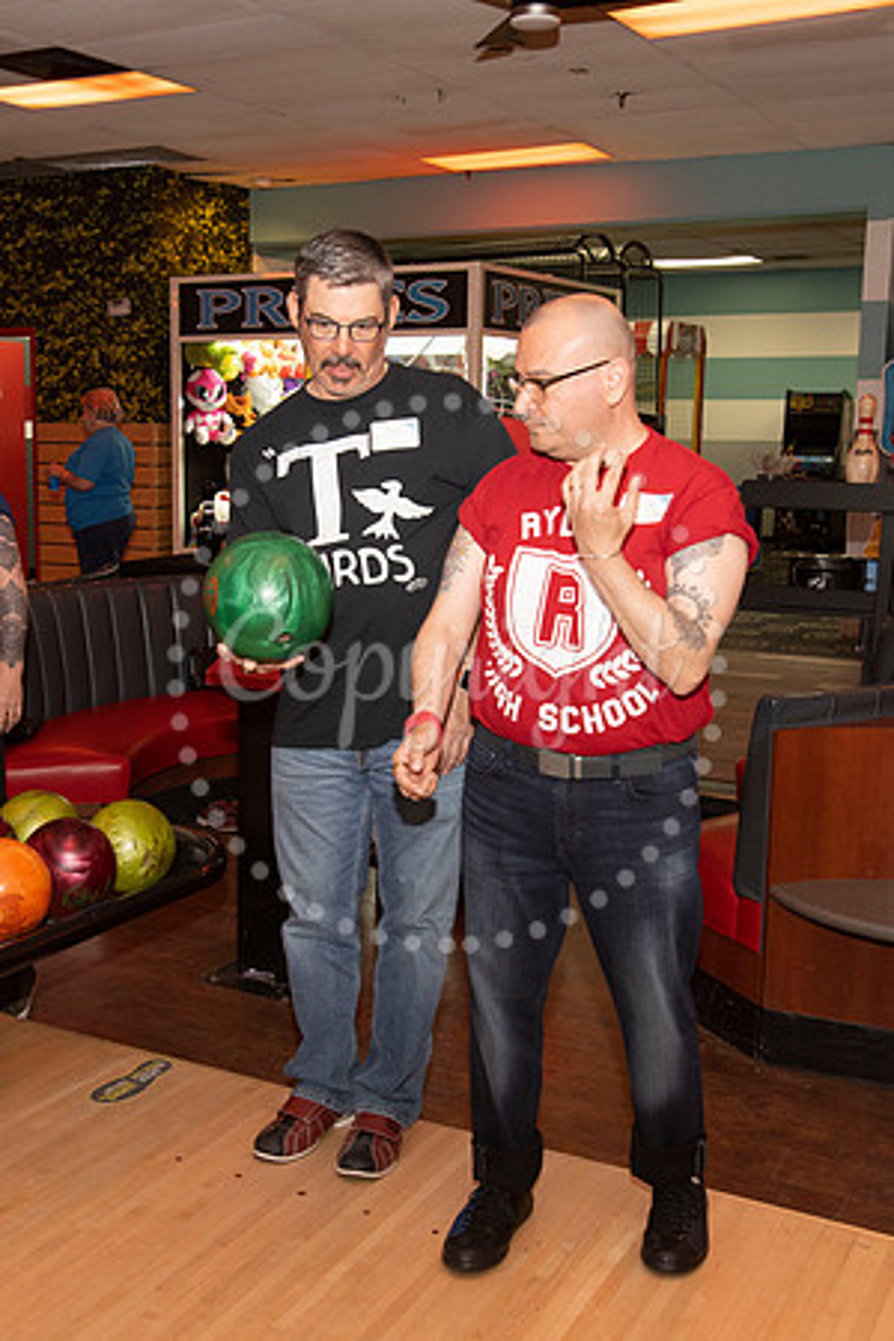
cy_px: 670
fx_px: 1564
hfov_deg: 31.8
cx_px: 337
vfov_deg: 46.4
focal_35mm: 42
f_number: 5.6
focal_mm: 28
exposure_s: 1/60
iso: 1000
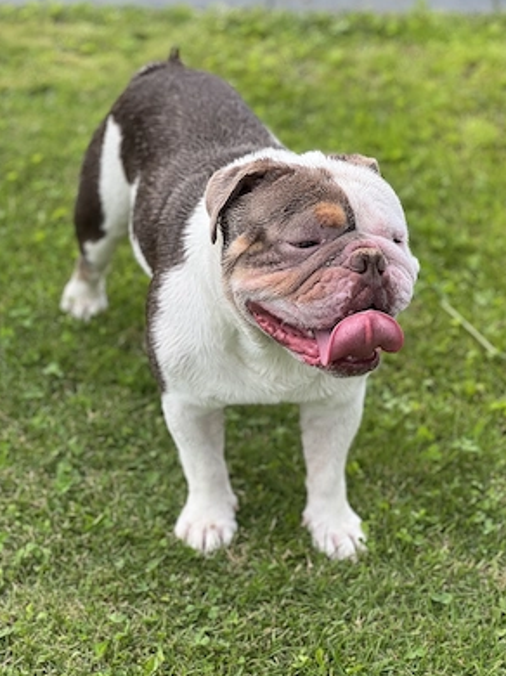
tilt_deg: -31.1
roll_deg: -1.8
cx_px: 255
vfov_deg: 24.7
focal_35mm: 79
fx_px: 1541
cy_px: 335
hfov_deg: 18.6
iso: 32
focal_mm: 9
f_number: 2.8
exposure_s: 1/121
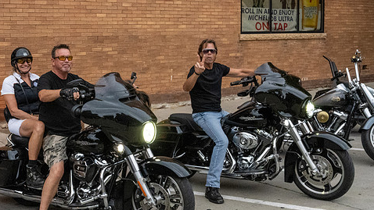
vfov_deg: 23.0
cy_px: 78
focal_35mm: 52
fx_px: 516
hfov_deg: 39.6
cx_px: 143
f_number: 8
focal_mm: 24
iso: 6400
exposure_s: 1/200
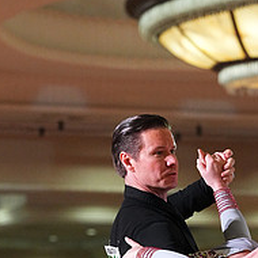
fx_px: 2589
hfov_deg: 5.7
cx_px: 202
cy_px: 387
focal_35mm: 307
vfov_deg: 5.6
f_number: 4.5
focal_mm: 118
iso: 6400
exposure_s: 1/400
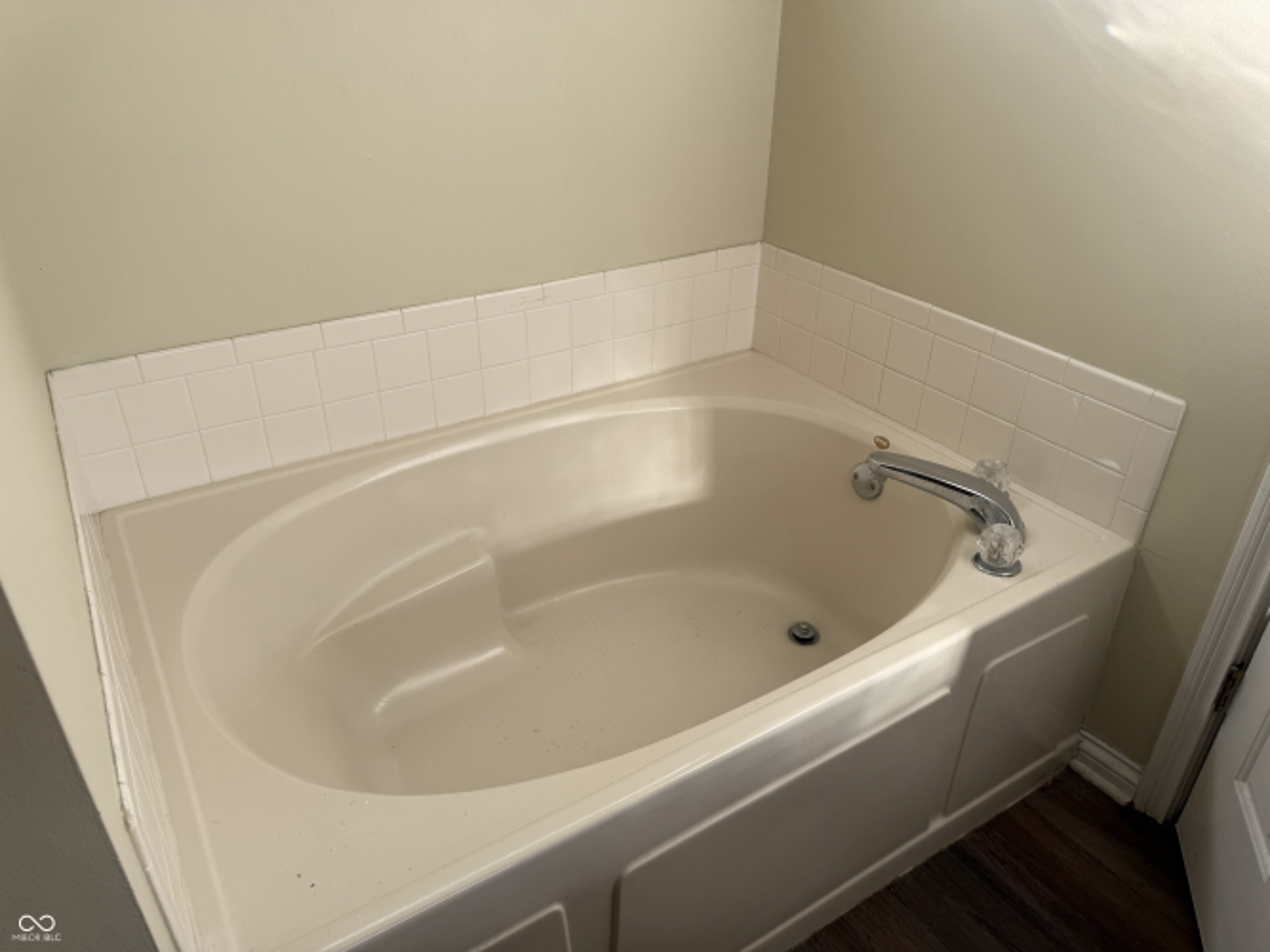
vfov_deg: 56.8
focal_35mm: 24
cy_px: 476
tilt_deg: -31.2
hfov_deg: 71.6
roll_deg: +0.0
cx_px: 635
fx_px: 880
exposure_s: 1/535
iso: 80
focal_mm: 6.76
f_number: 1.78
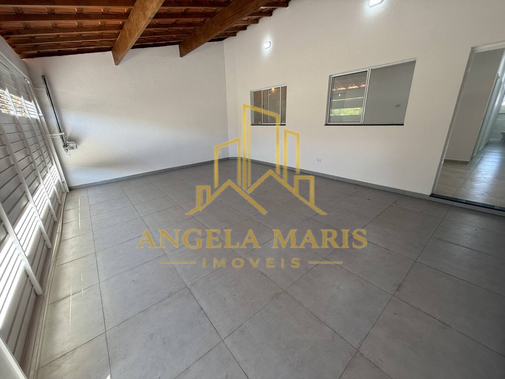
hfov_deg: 102.1
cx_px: 252
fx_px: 204
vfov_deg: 85.7
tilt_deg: -18.1
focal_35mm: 14
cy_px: 190
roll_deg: +1.2
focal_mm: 2.22
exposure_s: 1/99
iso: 80
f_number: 2.2
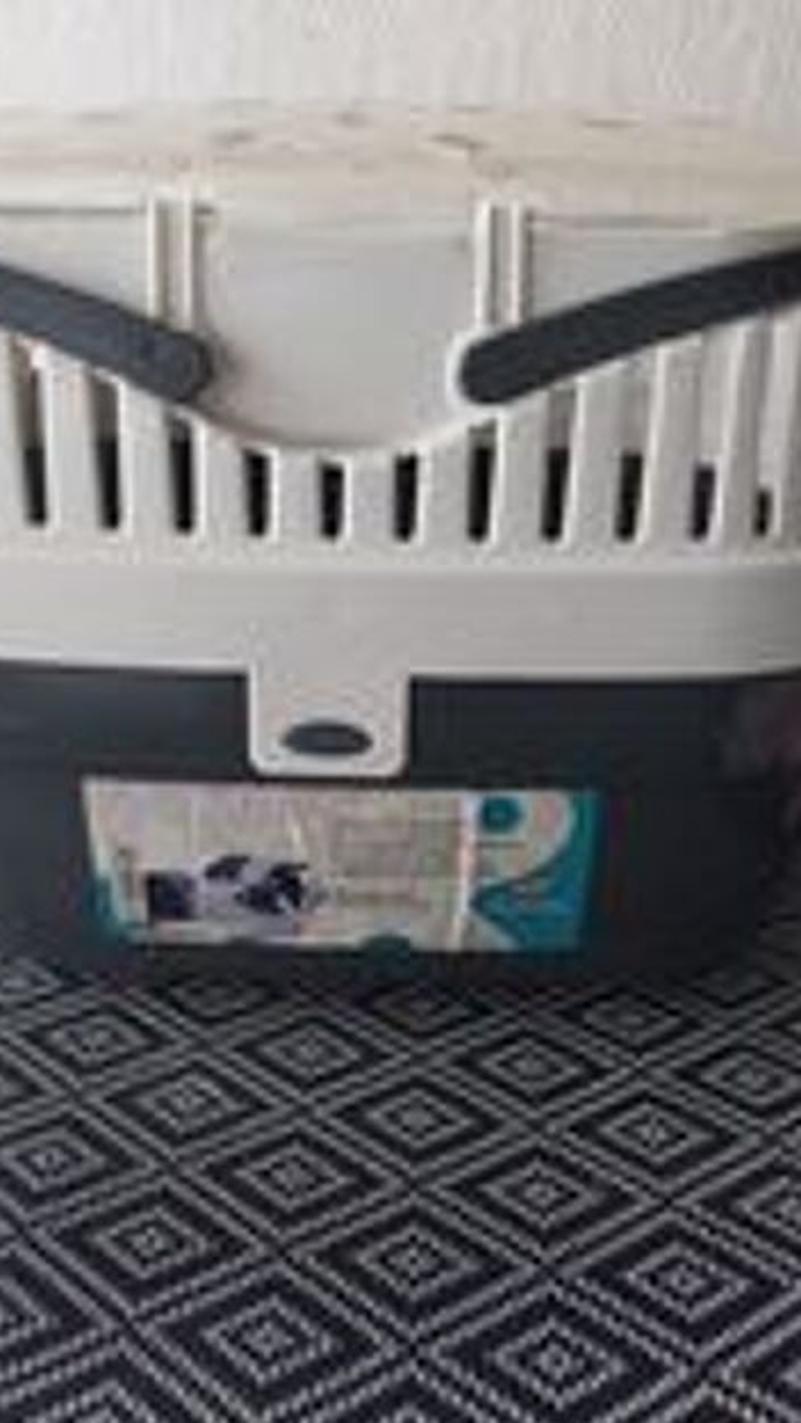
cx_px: 373
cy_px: 710
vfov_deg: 66.1
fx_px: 1094
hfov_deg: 40.2
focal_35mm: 29
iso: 160
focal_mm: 4
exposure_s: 1/50
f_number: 1.8
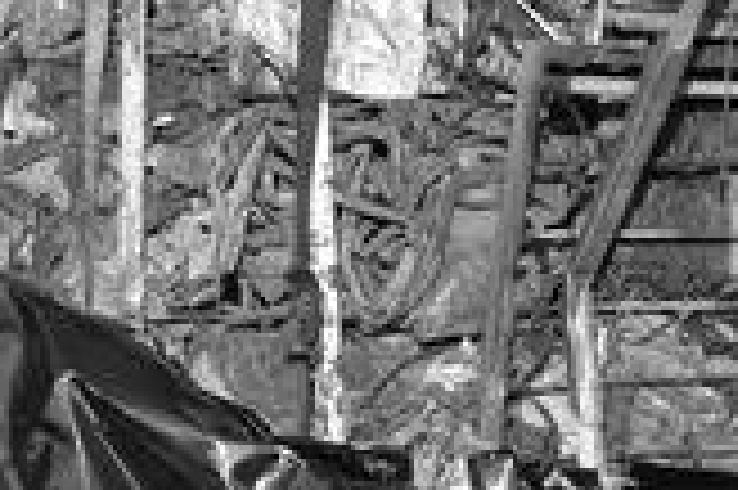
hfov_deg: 6.0
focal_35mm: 343
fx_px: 7024
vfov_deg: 4.0
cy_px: 692
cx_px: 238
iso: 400
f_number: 10
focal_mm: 78
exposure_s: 1/400
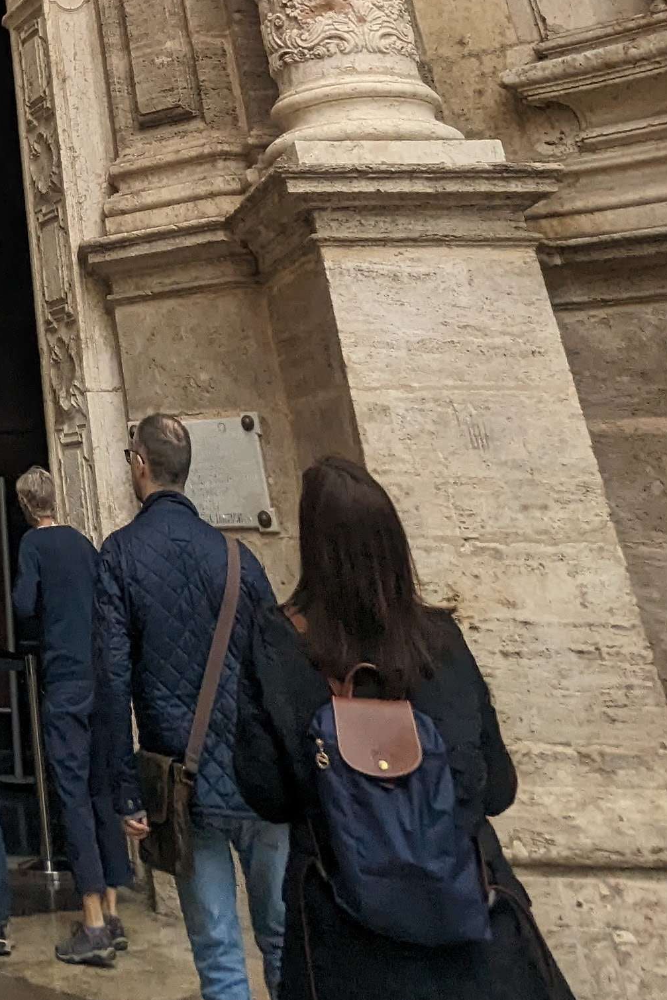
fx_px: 1251
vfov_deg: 32.9
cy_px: -287
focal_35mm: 45
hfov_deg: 25.1
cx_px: -236
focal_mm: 2.35
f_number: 2.2
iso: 35
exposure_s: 1/1009
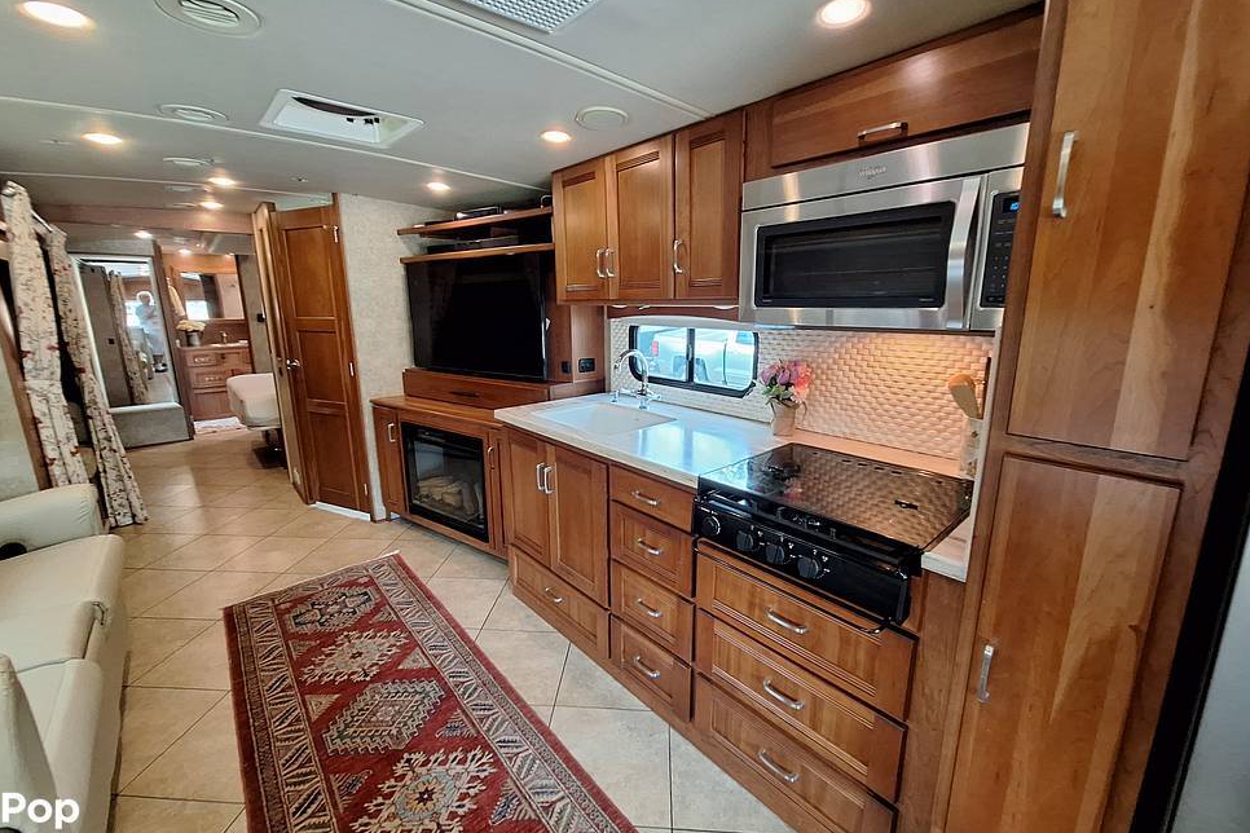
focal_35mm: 14
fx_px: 486
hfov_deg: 104.3
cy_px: 409
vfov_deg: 81.2
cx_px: 624
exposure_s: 1/24
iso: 250
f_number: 2.2
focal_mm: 1.74
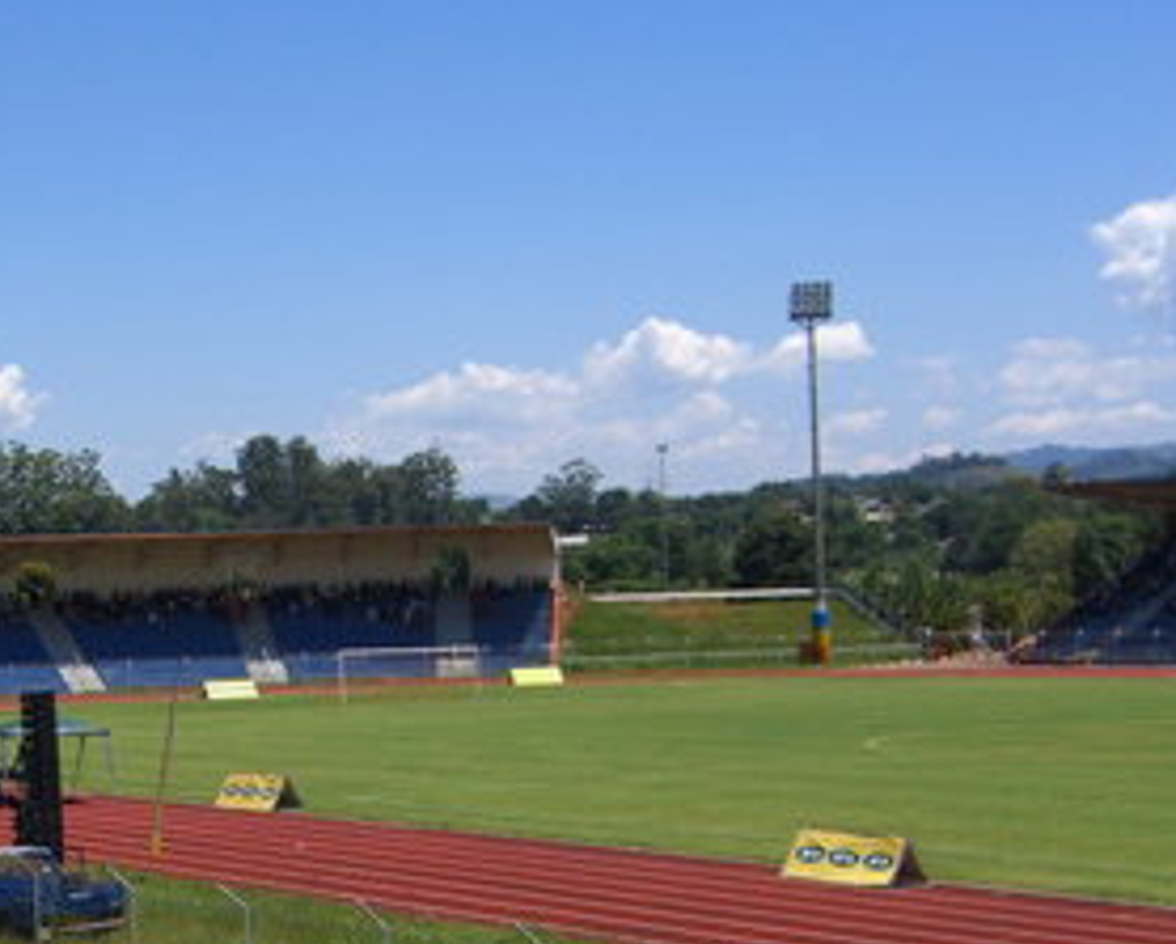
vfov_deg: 18.9
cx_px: 161
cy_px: 842
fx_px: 2787
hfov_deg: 23.3
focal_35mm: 80
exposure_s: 1/200
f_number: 8
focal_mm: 7.9
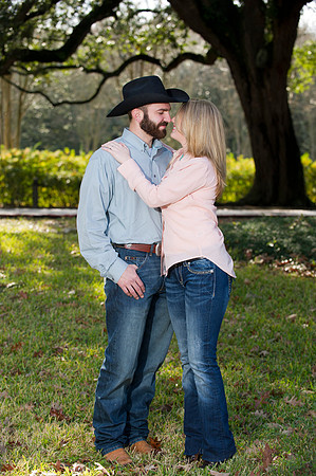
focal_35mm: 86
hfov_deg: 15.9
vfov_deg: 23.7
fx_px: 1135
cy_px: 238
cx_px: 158
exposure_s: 1/250
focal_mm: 86
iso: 250
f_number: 3.5
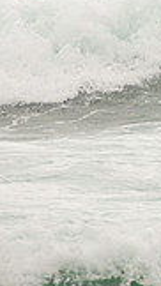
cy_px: 20
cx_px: 357
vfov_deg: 1.0
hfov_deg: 0.5
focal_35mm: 2255
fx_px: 17132
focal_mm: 400
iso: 200
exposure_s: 1/1250
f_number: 5.6
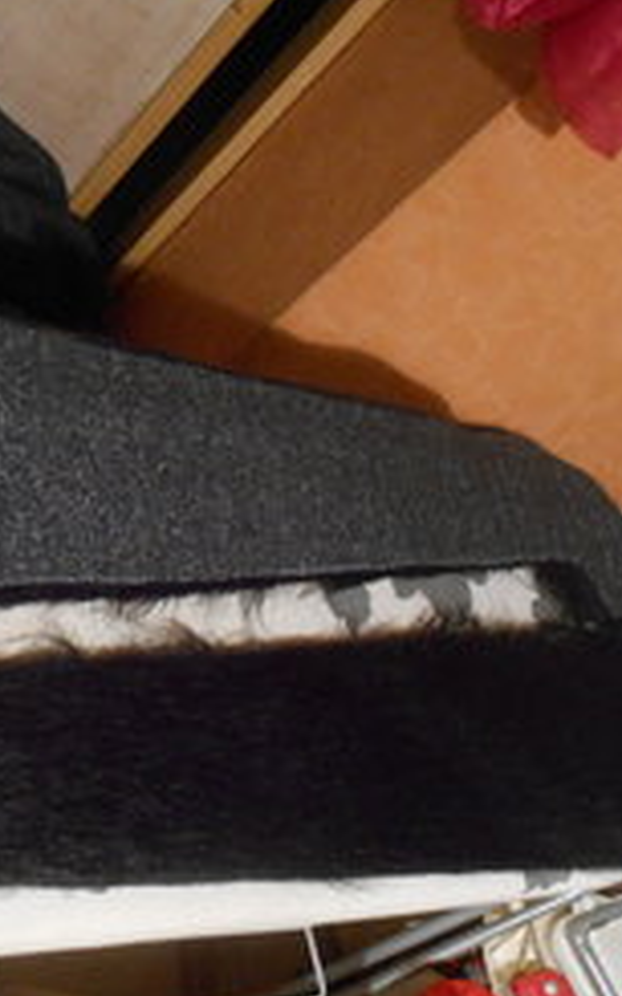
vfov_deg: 44.2
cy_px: 581
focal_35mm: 45
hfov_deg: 28.0
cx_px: 134
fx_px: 1221
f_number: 3.5
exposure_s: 1/6
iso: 400
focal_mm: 4.6
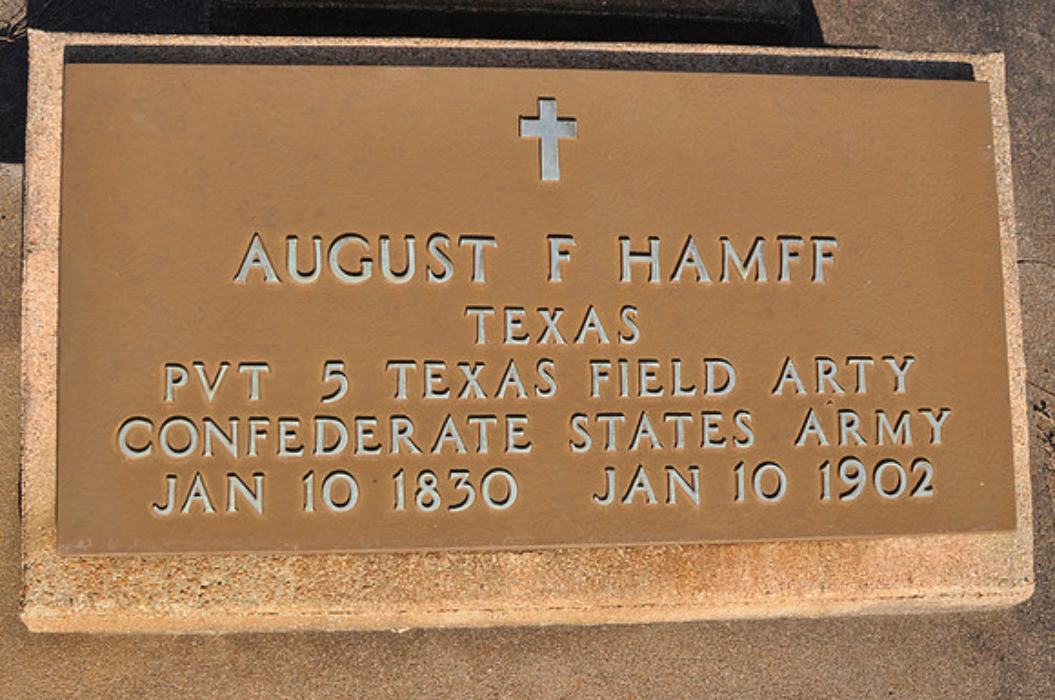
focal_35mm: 52
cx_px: 528
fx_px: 1536
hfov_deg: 37.9
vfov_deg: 25.7
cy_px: 350
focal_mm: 35
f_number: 9
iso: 200
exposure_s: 1/320
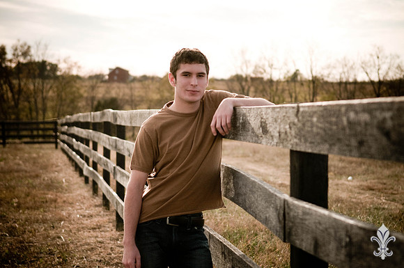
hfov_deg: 24.6
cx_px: 202
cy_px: 134
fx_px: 925
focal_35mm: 82
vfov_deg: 16.5
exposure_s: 1/1600
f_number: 2.8
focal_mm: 55
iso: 200
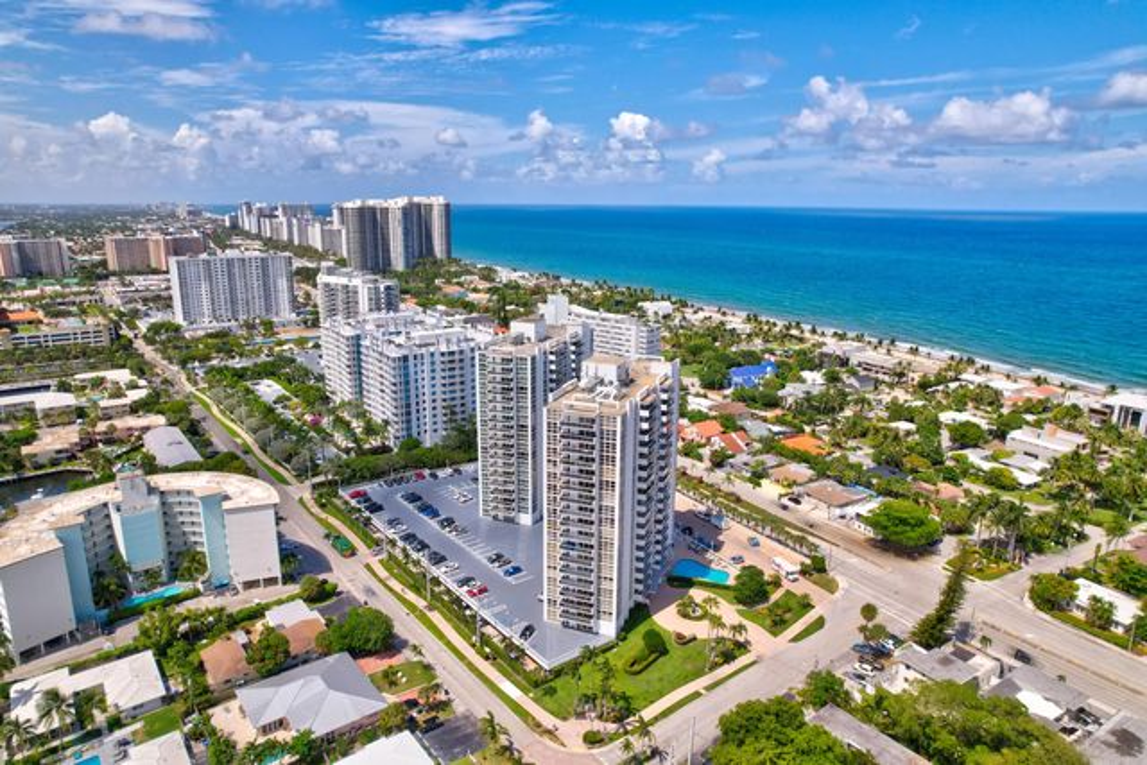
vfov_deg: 57.3
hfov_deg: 78.6
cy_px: 382
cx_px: 574
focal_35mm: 22
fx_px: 701
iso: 120
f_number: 2.8
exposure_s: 1/200
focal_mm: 8.4
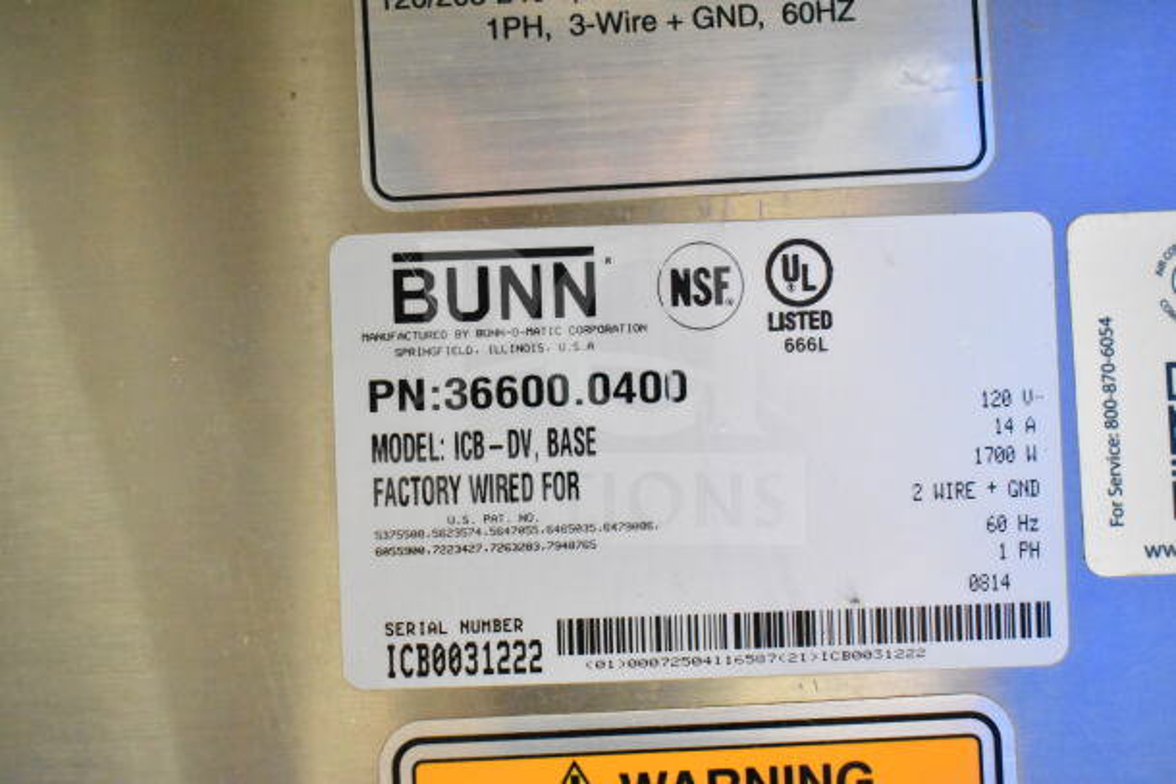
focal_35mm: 48
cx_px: 588
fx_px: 1568
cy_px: 392
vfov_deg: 28.1
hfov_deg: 41.1
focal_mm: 32
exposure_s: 1/50
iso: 14400
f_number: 4.5
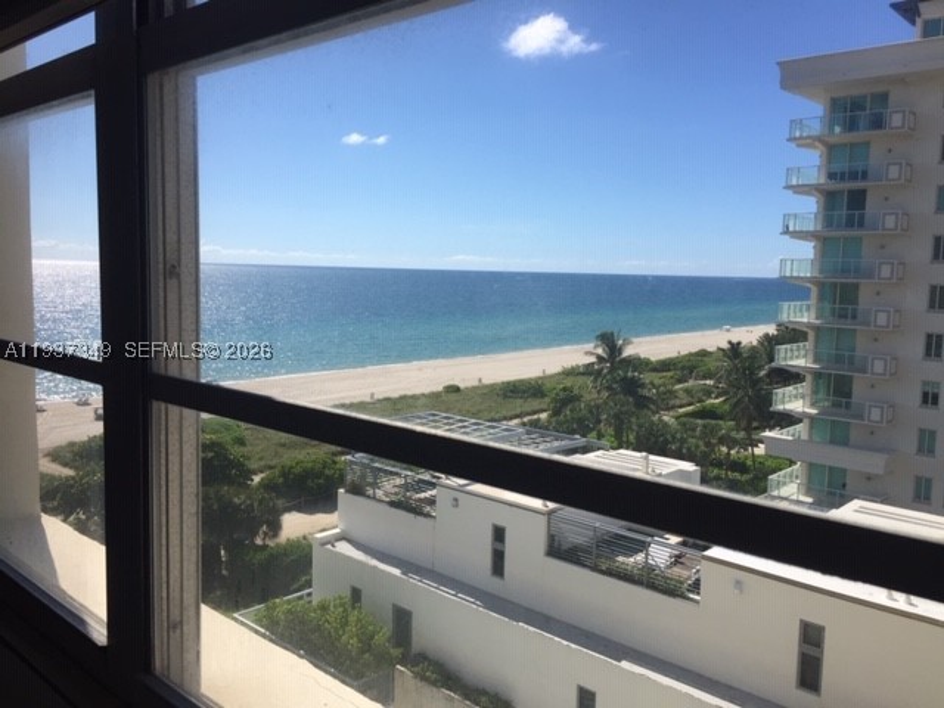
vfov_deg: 48.2
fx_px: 791
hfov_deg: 61.7
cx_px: 472
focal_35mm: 29
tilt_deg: -5.2
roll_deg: -2.6
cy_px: 354
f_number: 2.2
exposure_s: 1/2639
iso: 32
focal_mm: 4.15
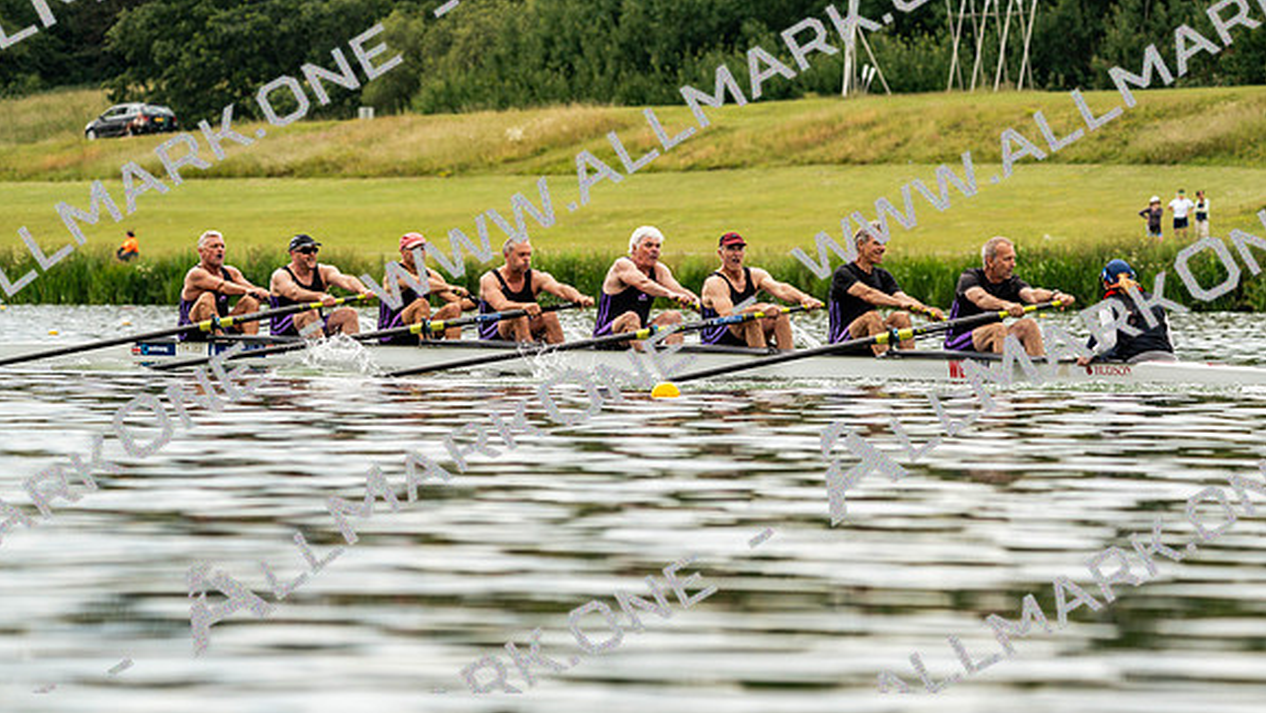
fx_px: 8764
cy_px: 317
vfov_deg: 4.7
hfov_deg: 8.3
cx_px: 632
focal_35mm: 261
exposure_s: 1/2000
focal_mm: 248
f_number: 6.3
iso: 400
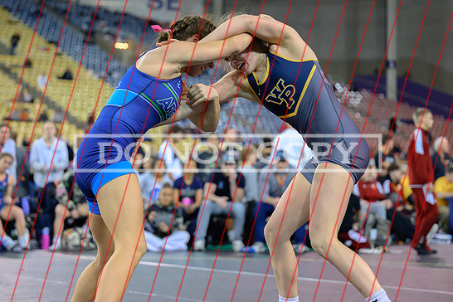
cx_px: 214
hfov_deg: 22.1
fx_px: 1158
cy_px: 131
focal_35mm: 92
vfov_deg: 14.9
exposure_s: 1/800
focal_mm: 74
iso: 5600
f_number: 2.8
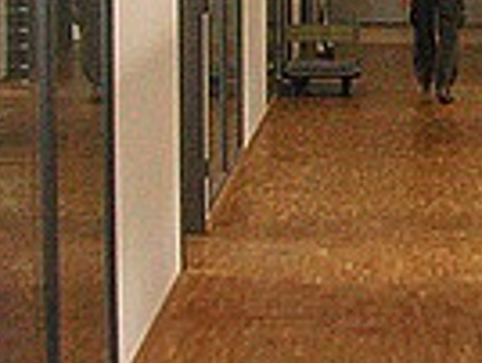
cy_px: 63
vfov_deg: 11.7
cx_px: 629
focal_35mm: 127
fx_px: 1772
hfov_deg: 14.8
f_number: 2.8
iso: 160
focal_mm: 6.1
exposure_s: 1/45
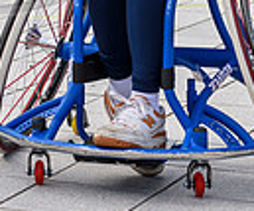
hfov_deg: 9.7
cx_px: -71
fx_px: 1472
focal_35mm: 193
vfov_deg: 7.9
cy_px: -183
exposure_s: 1/2000
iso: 500
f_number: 5
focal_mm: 40
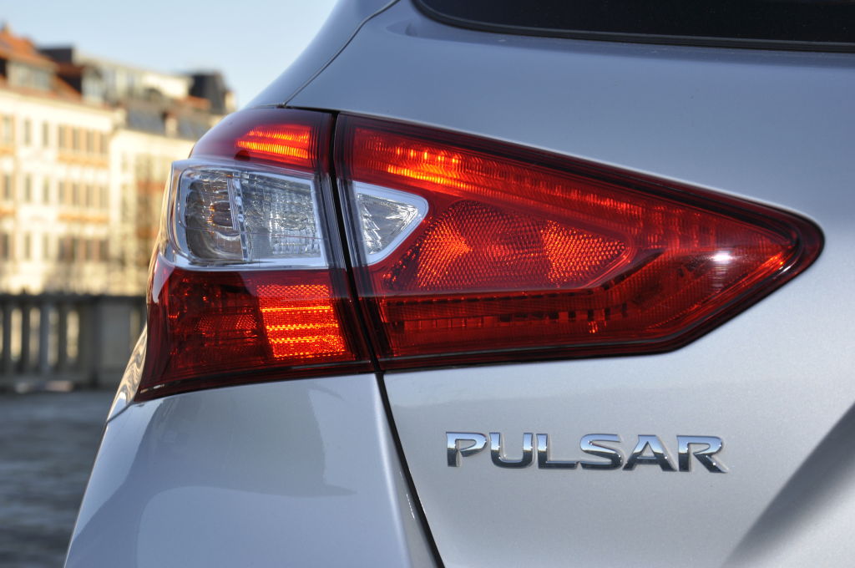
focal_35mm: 87
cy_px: 284
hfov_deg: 23.4
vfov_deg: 15.7
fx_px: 2064
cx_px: 428
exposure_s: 1/200
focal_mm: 58
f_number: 8
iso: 200
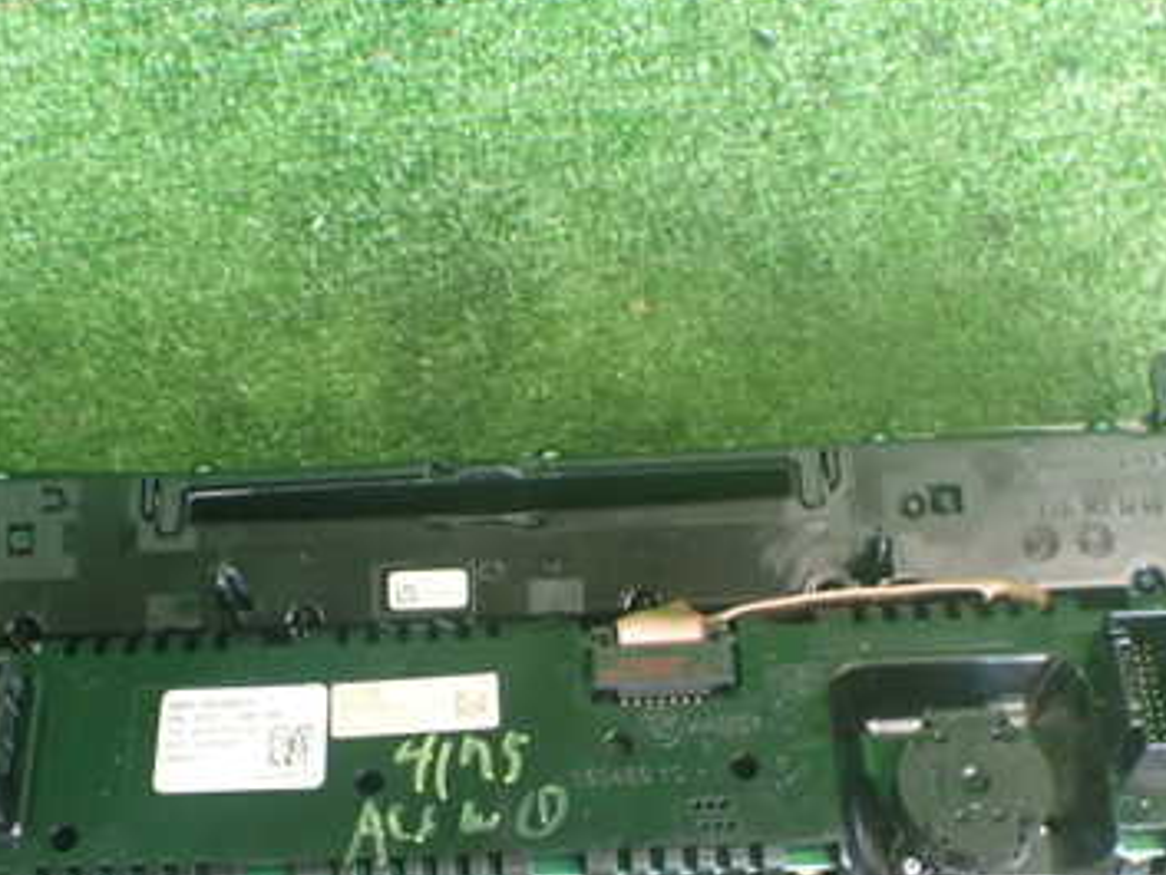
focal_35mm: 51
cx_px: 552
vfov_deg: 28.4
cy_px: 561
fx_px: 1718
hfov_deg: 37.5
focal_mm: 5.4
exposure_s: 1/80
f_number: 2.3
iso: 800
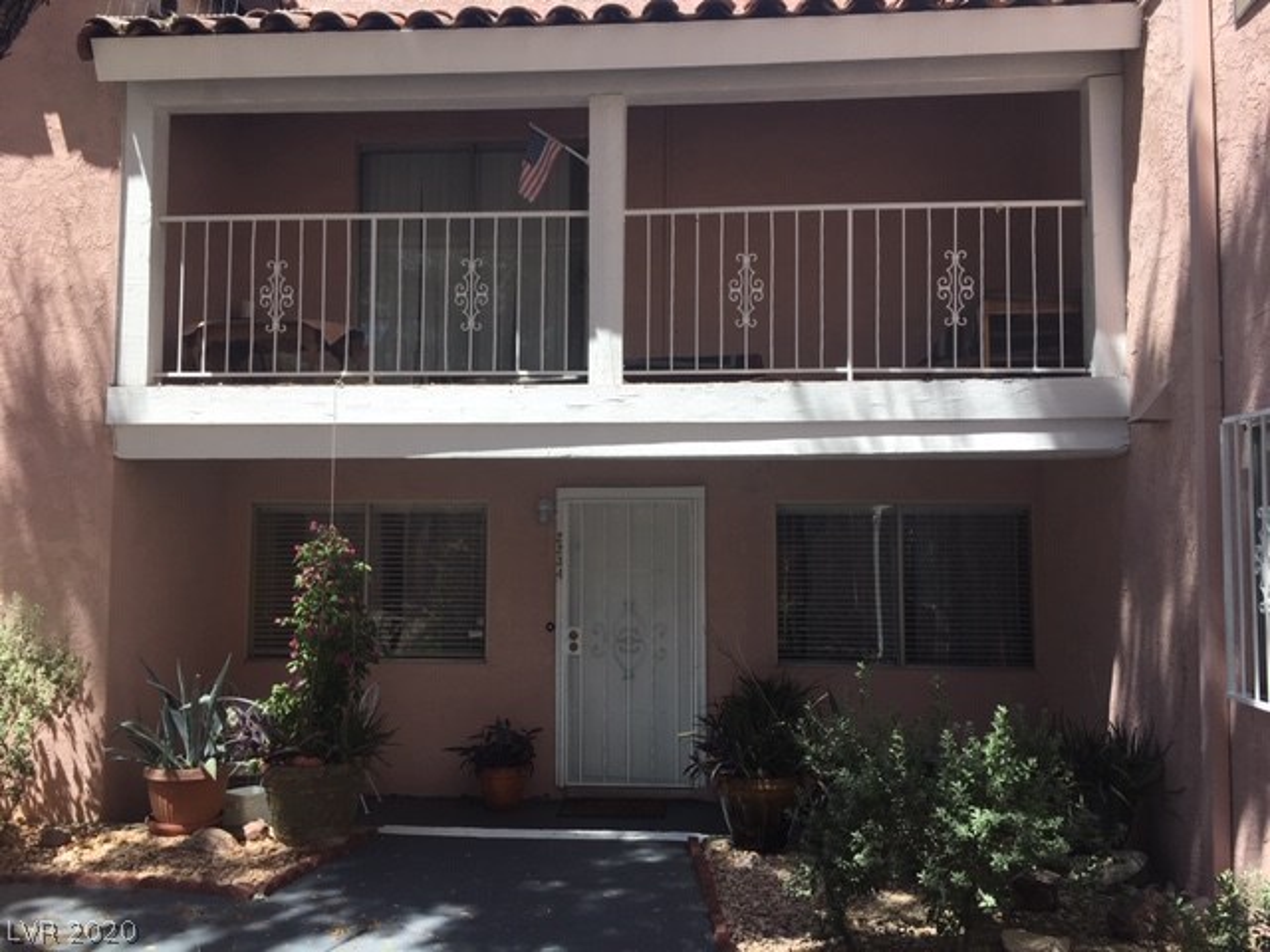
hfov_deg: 61.7
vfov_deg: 48.2
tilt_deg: +4.5
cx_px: 635
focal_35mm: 29
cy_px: 476
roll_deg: -1.6
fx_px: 1064
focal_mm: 4.15
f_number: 2.2
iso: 25
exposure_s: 1/732
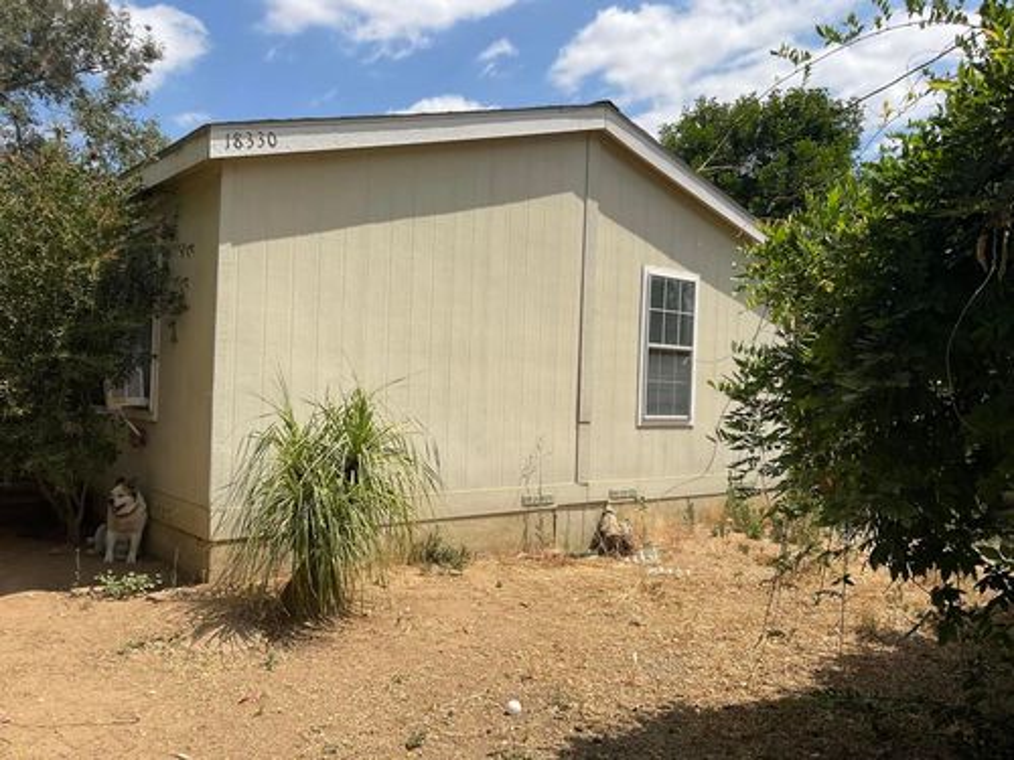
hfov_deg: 61.7
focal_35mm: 29
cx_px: 507
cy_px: 380
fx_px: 849
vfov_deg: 48.2
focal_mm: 3
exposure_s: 1/2801
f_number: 1.8
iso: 16
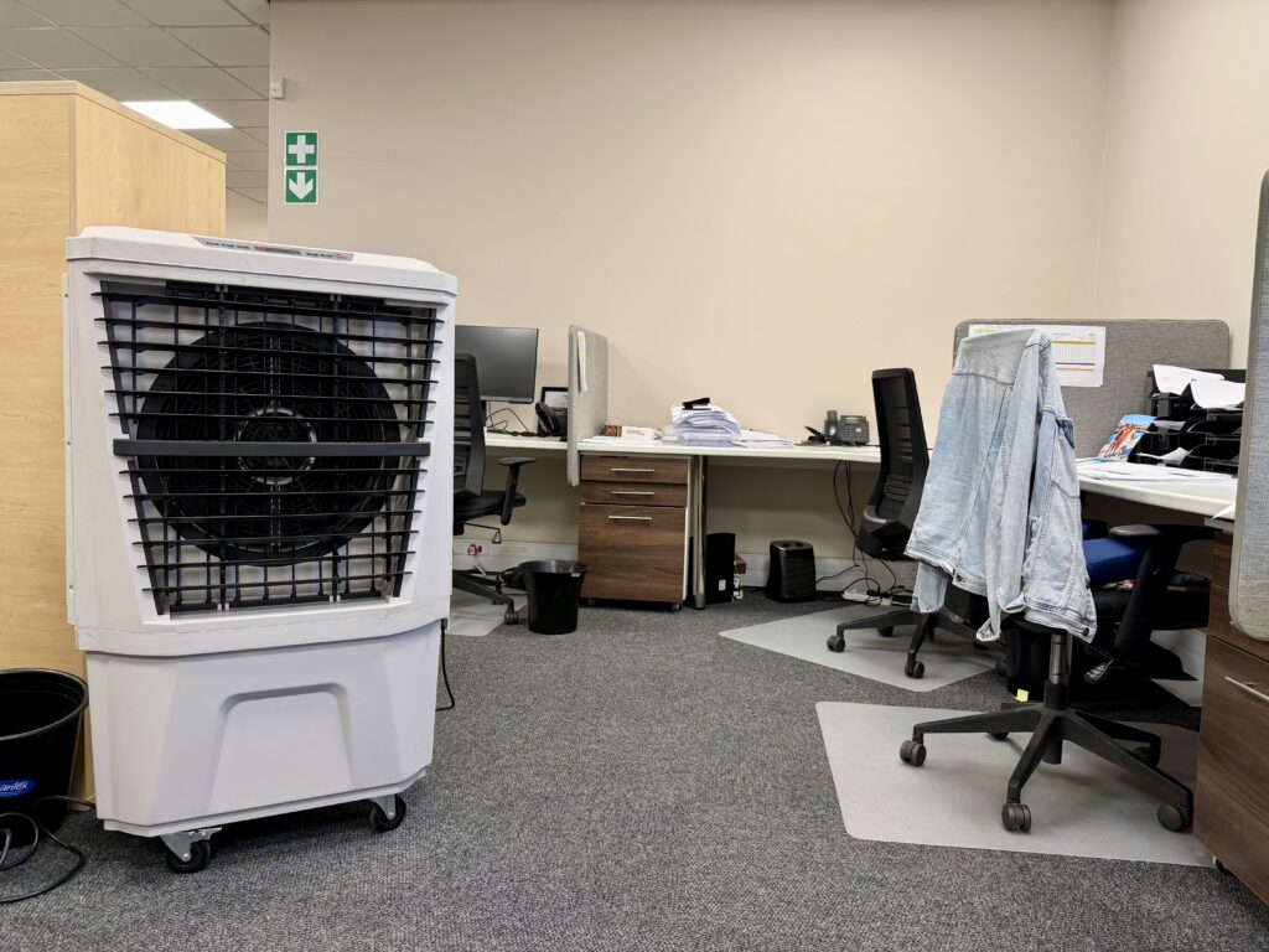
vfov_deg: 56.8
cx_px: 634
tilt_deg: -3.5
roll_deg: -1.5
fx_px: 880
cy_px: 476
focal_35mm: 24
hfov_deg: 71.6
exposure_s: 1/100
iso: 200
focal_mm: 6.76
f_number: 1.78
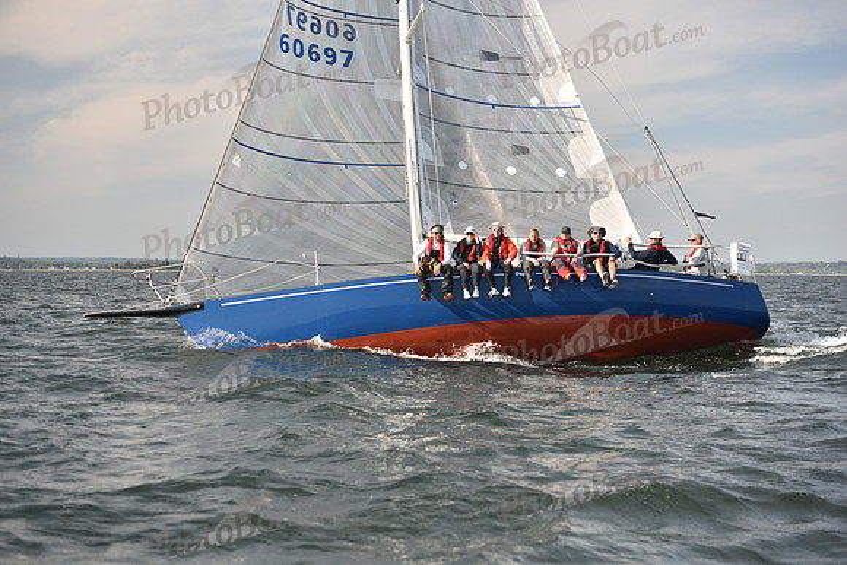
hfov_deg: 28.8
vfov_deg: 19.5
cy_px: 282
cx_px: 424
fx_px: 1647
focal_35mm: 70
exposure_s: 1/640
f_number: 3.5
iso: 250
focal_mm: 70
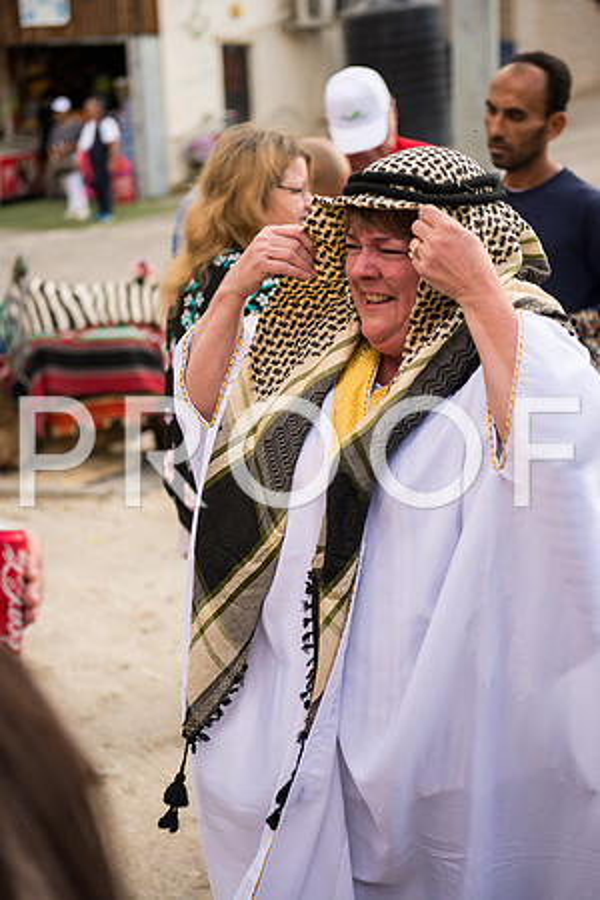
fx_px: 1750
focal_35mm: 70
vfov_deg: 28.8
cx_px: 300
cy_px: 450
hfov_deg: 19.5
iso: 200
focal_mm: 70
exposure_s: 1/1250
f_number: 2.8
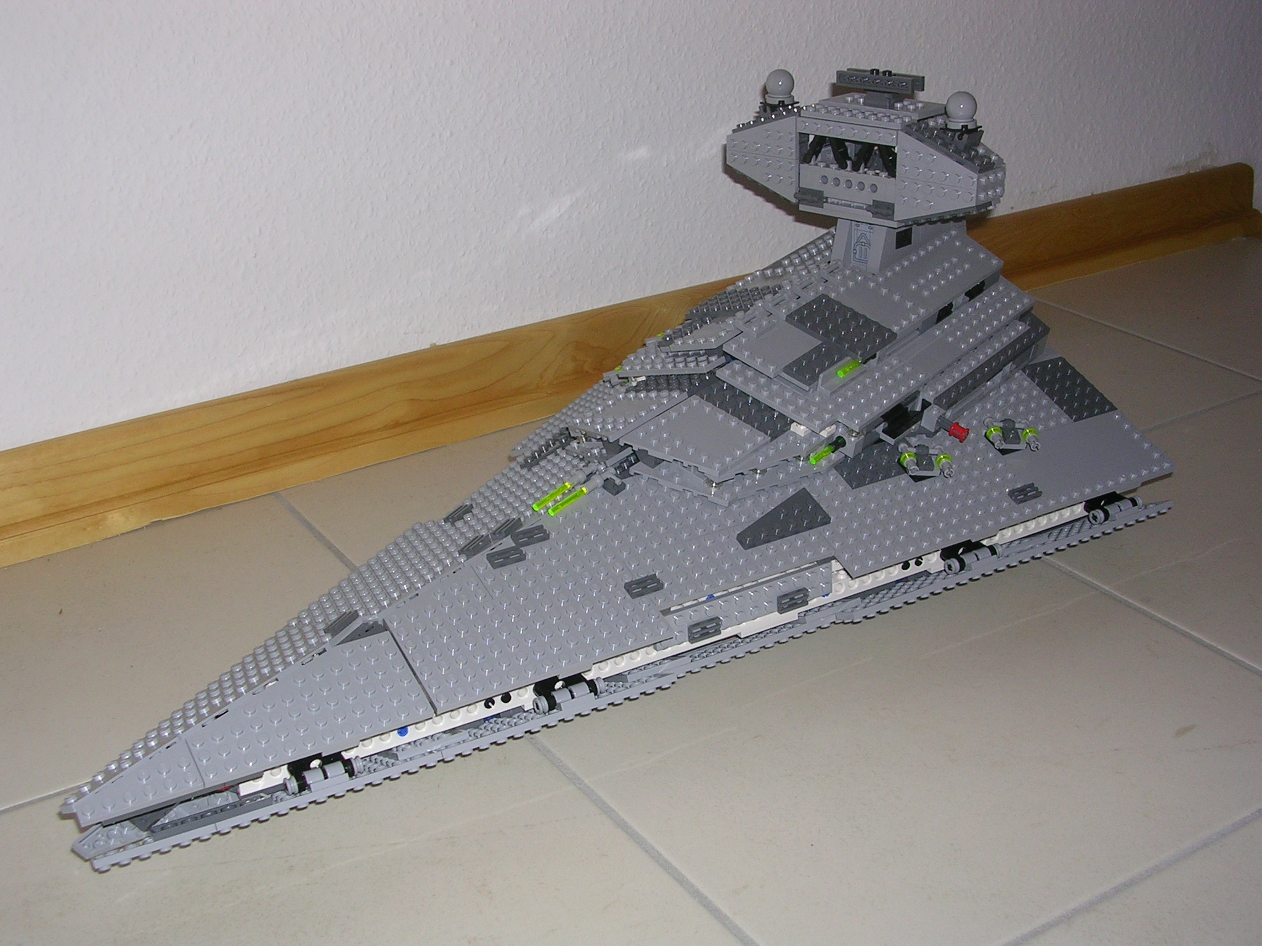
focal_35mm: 46
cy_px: 473
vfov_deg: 31.5
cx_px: 631
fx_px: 1677
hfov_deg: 41.2
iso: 50
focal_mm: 7.1
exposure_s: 1/60.1
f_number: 3
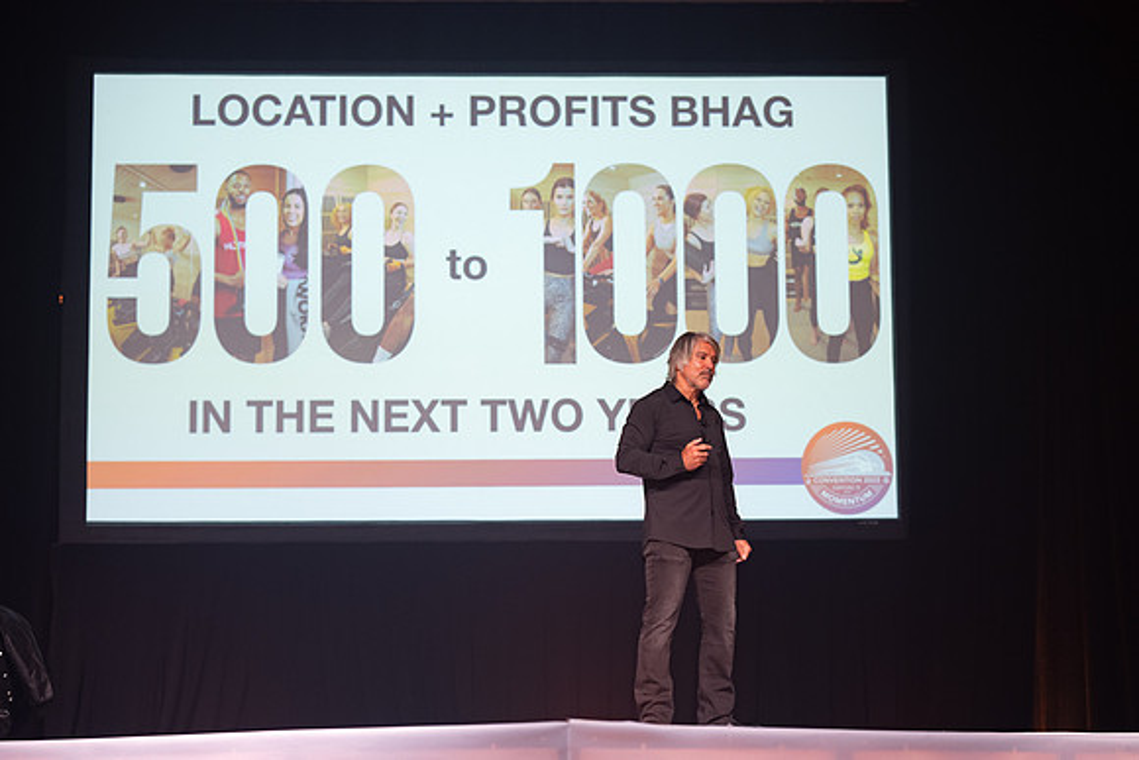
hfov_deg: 23.9
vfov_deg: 16.1
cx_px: 570
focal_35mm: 85
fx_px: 2690
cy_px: 380
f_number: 2.5
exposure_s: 1/200
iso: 400
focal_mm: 85
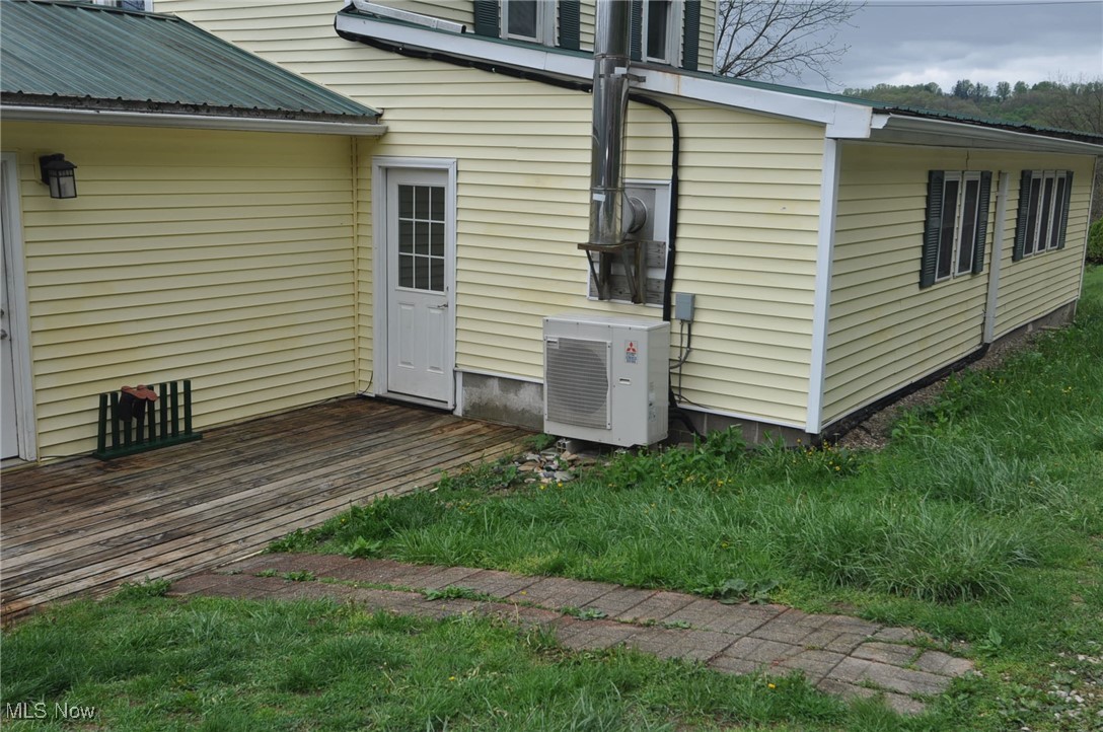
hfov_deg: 53.2
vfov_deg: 36.8
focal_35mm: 36
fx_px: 1101
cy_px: 366
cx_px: 552
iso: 200
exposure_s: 1/200
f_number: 7.1
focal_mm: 24
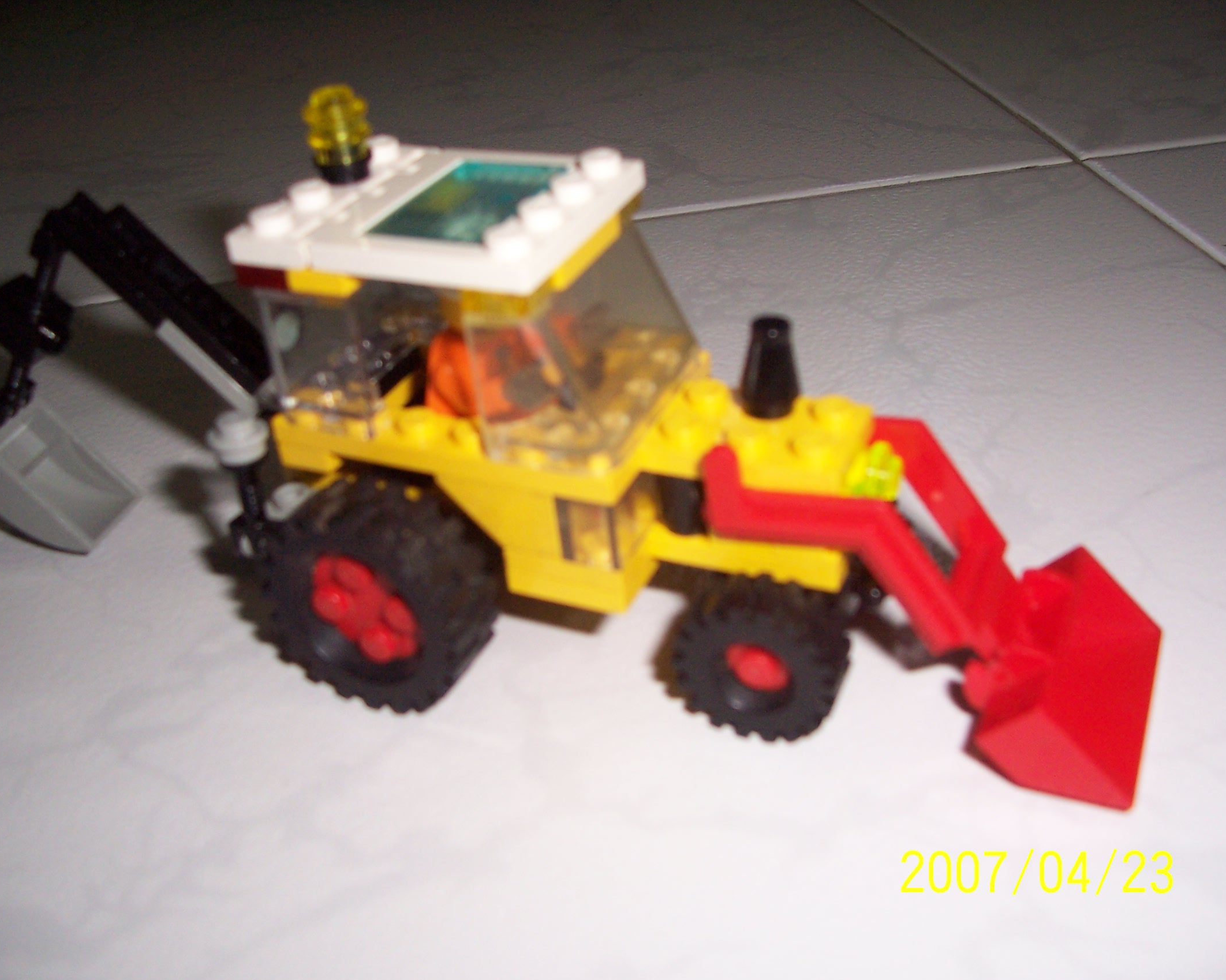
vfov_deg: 41.2
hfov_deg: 50.3
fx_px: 1306
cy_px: 498
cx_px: 585
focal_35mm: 36
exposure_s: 1/60
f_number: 2.7
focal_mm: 5.6
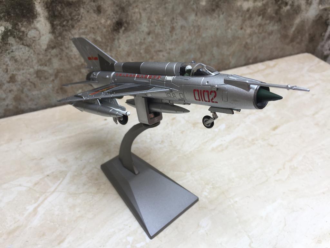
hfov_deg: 61.7
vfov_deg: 48.2
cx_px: 165
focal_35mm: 29
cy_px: 124
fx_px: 276
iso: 32
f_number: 2.2
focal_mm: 4.15
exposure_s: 1/114
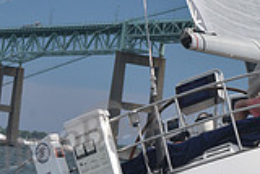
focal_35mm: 253
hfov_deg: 8.1
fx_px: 1829
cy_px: 27
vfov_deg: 5.4
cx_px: 292
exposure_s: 1/800
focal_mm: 70
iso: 320
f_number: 8
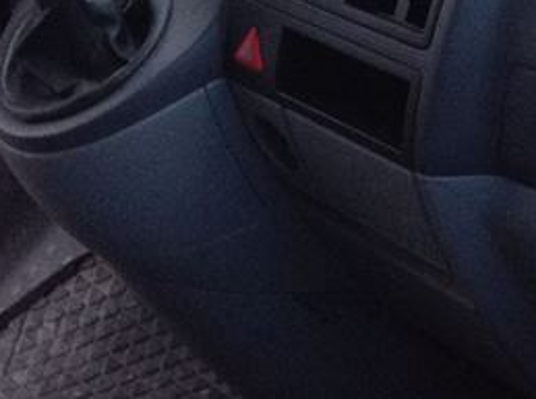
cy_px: -51
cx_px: 341
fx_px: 1576
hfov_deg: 19.3
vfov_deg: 14.1
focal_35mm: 102
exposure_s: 1/24
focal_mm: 3.3
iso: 200
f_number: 2.4
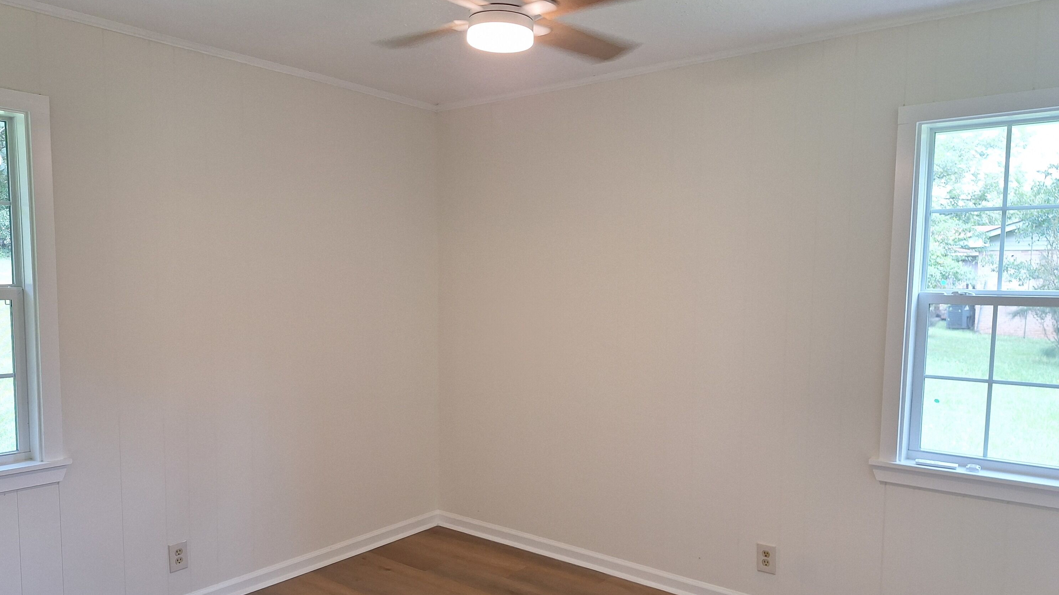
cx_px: 514
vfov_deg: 44.3
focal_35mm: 26
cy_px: 329
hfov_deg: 71.9
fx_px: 730
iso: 40
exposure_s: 1/120
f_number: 1.8
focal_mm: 5.54
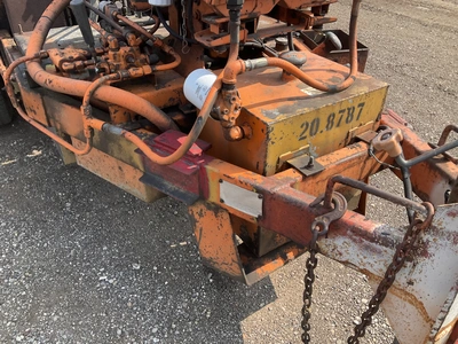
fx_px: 384
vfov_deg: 48.2
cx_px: 229
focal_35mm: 29
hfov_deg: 61.7
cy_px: 172
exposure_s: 1/627
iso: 25
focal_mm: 3
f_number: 1.8
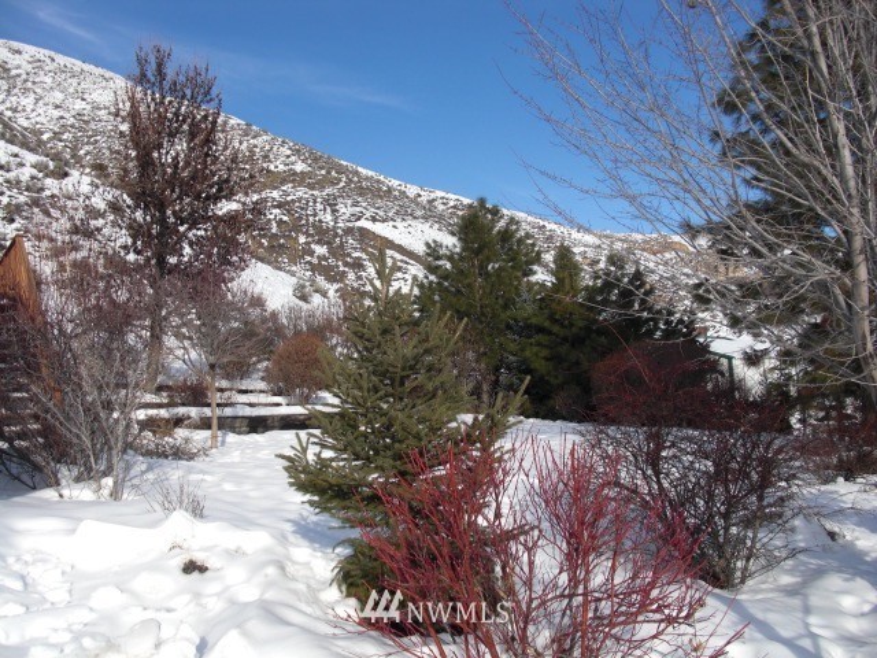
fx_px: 912
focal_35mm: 36
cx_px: 438
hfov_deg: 51.4
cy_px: 329
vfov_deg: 39.7
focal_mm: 6.3
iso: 50
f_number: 7.9
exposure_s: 1/200
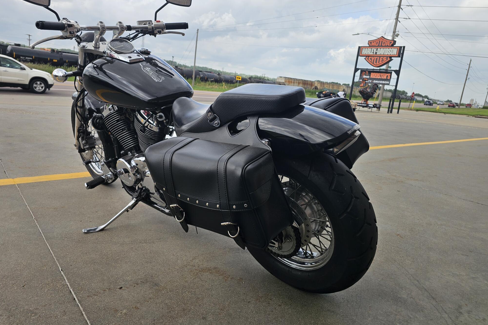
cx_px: 244
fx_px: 325
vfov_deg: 53.1
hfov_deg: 73.7
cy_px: 150
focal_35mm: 24
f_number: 1.7
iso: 10
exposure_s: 1/523
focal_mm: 6.3
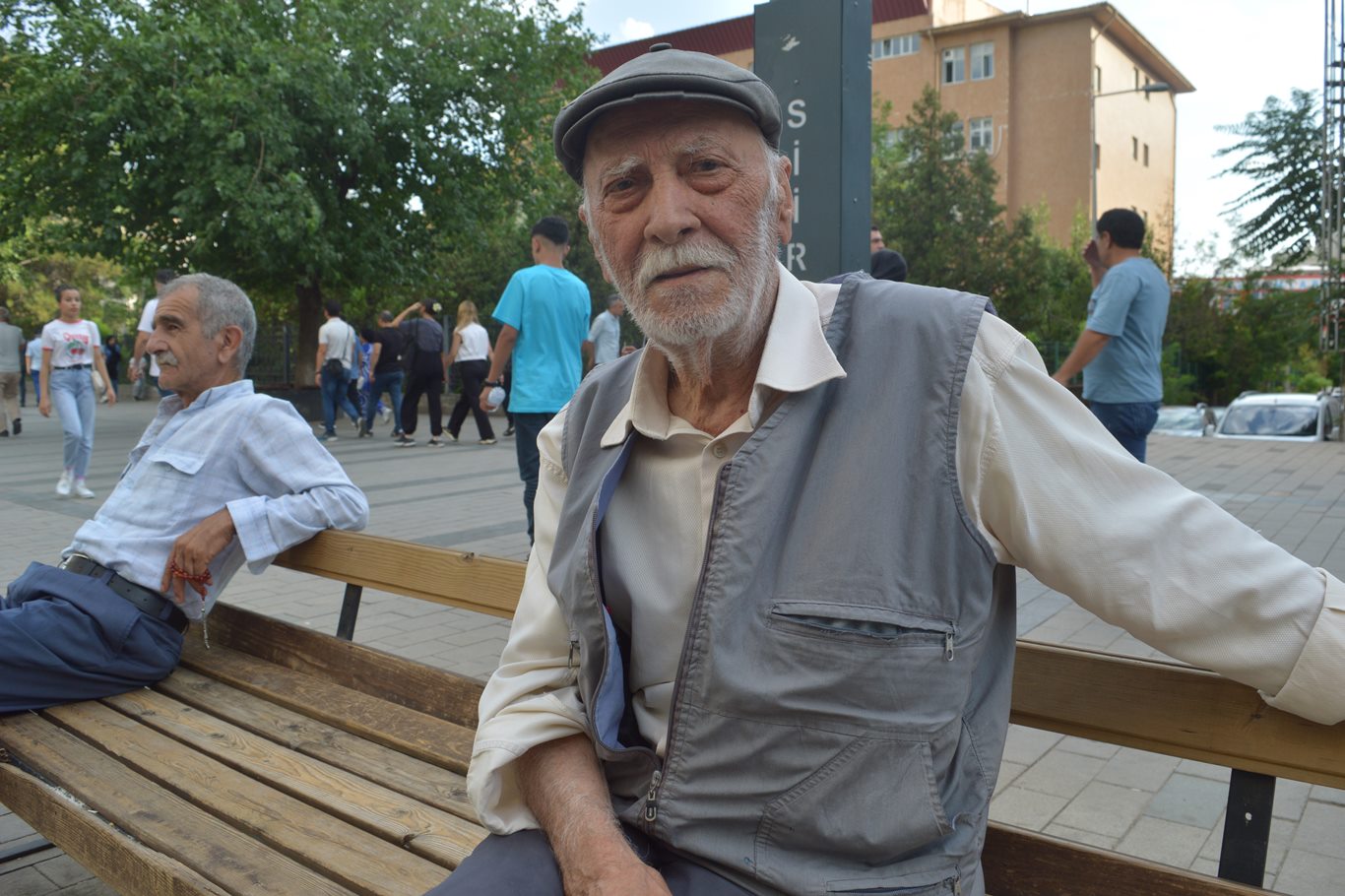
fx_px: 1008
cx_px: 672
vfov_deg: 47.9
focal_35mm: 27
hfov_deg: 67.4
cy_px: 448
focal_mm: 18
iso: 100
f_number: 6.3
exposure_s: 1/160
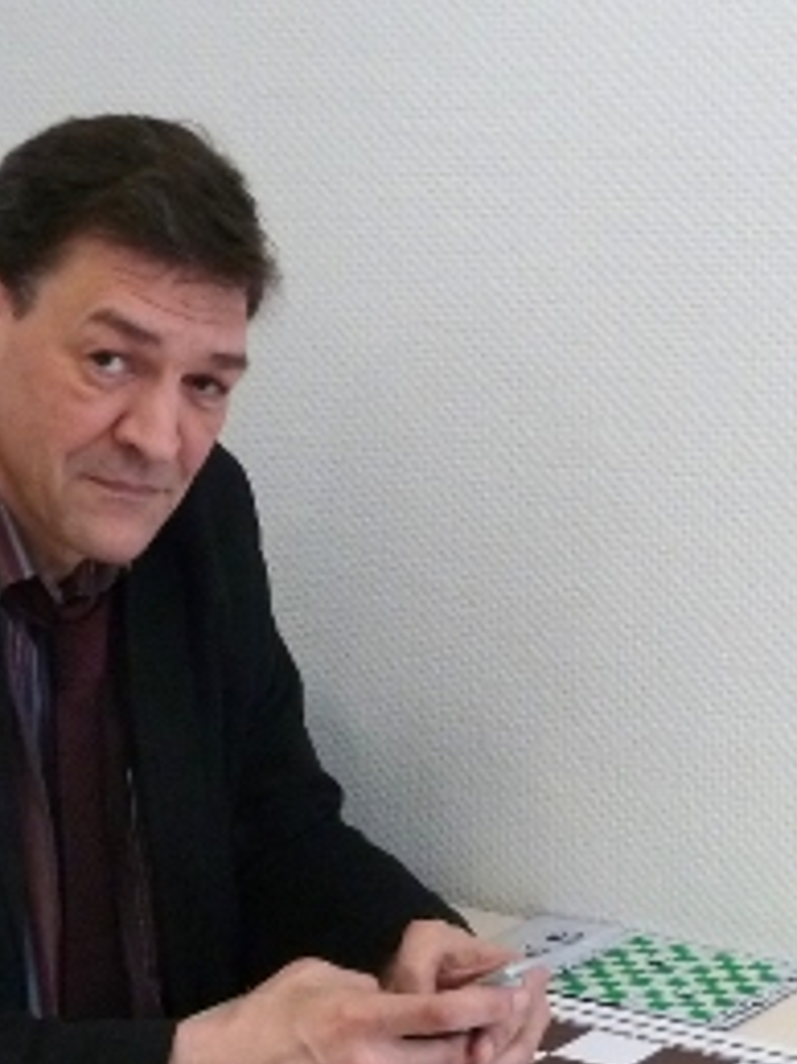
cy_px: 797
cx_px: 222
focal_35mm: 54
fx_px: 1659
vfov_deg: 34.8
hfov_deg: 26.7
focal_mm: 5.7
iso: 320
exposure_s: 1/30
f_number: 3.5
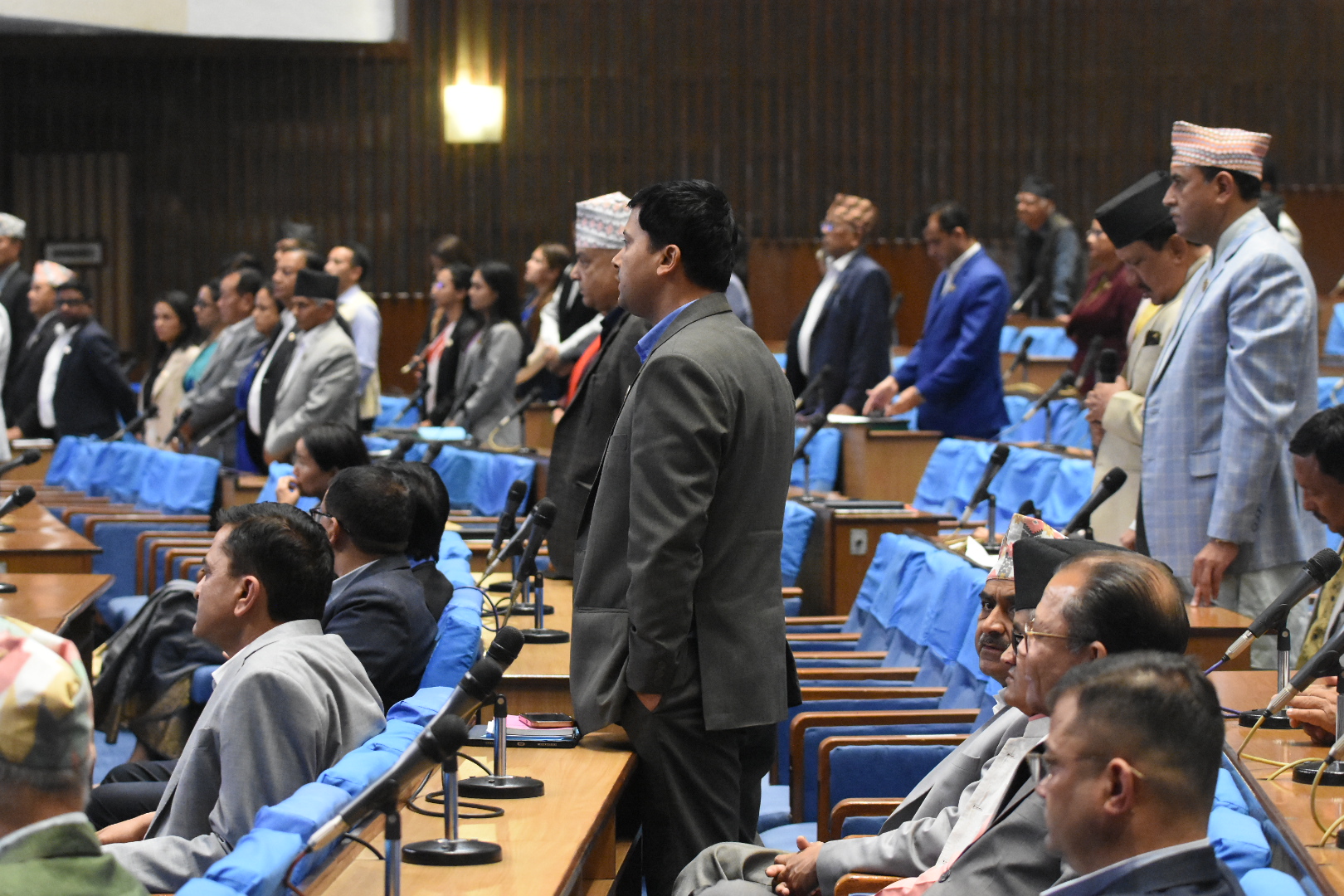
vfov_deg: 11.1
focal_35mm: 123
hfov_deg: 16.7
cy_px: 448
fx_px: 4592
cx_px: 672
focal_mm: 82
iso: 8000
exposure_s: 1/125
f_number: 4.5
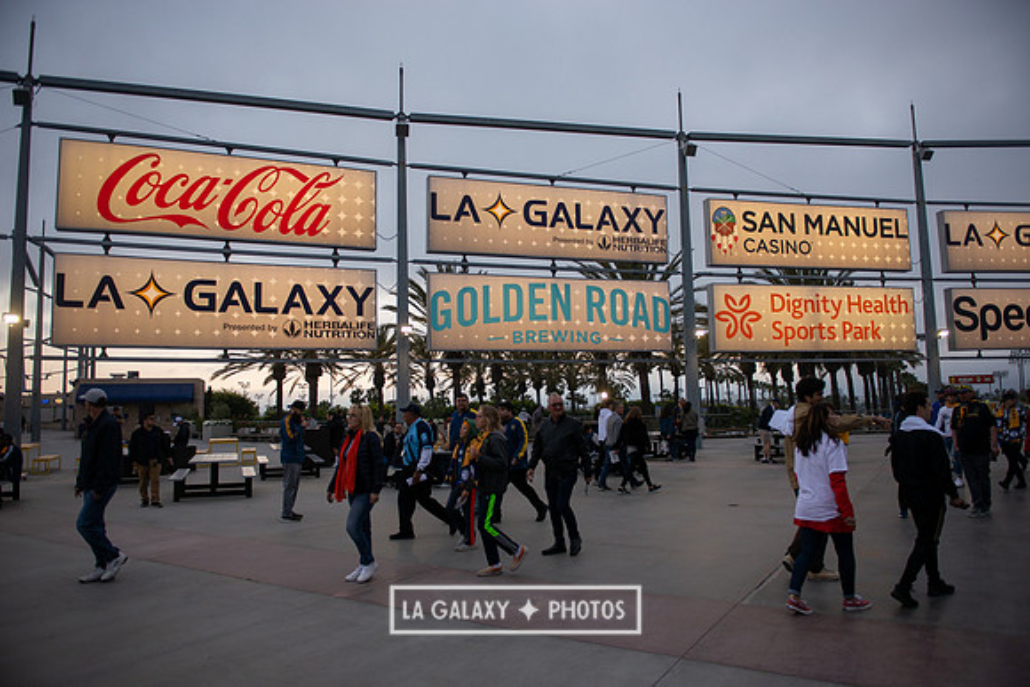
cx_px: 515
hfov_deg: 73.7
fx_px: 687
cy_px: 344
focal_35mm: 24
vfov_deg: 53.2
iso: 400
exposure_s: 1/1000
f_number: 2.8
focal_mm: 24
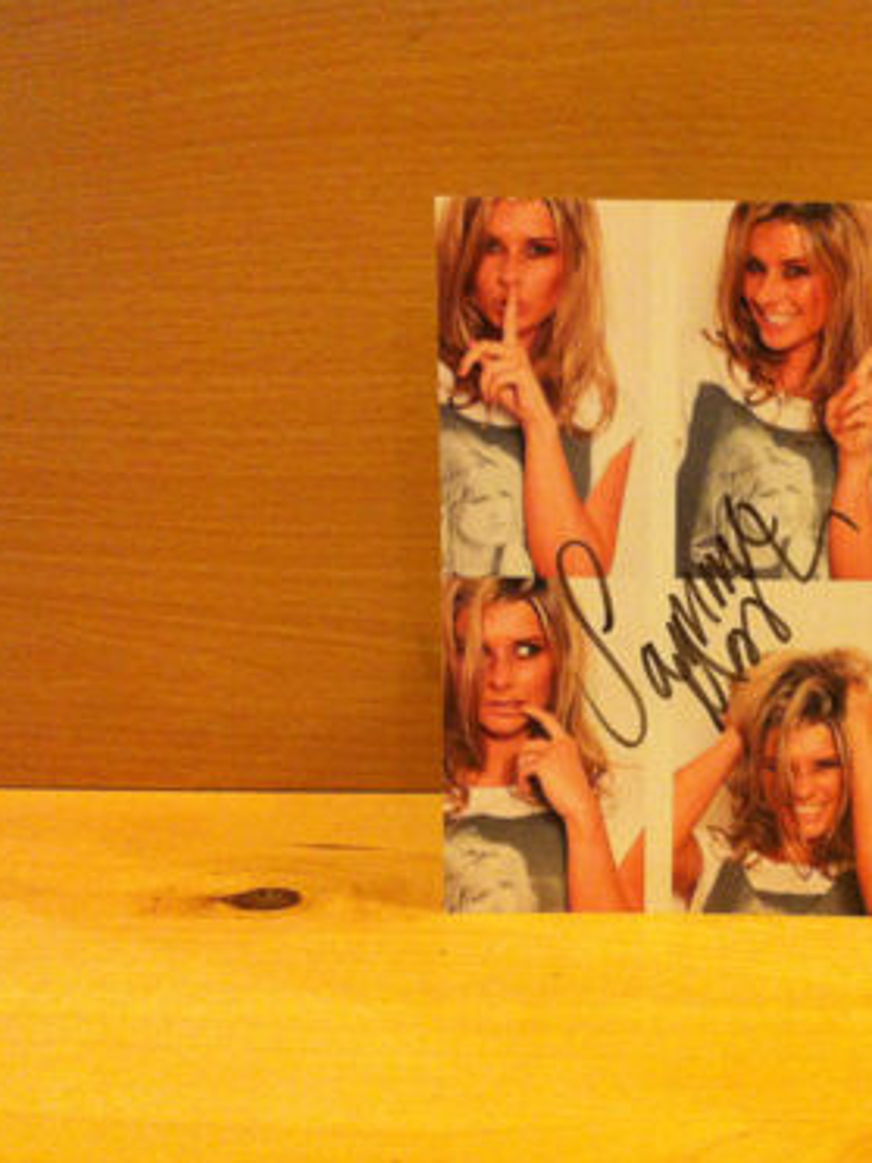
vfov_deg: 40.4
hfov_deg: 30.2
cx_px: 688
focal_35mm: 47
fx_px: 1579
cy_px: 583
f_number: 2.8
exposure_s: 1/15
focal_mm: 3.85
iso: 250
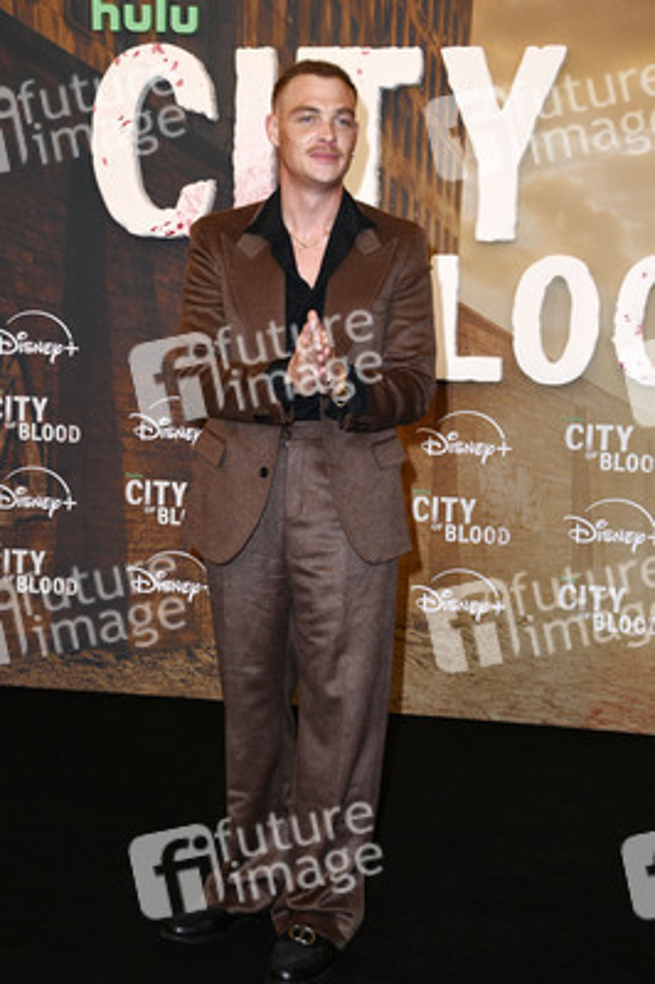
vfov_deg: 29.7
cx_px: 328
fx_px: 1859
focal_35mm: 68
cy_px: 492
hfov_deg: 20.0
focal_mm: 68
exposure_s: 1/320
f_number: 5.6
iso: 1000
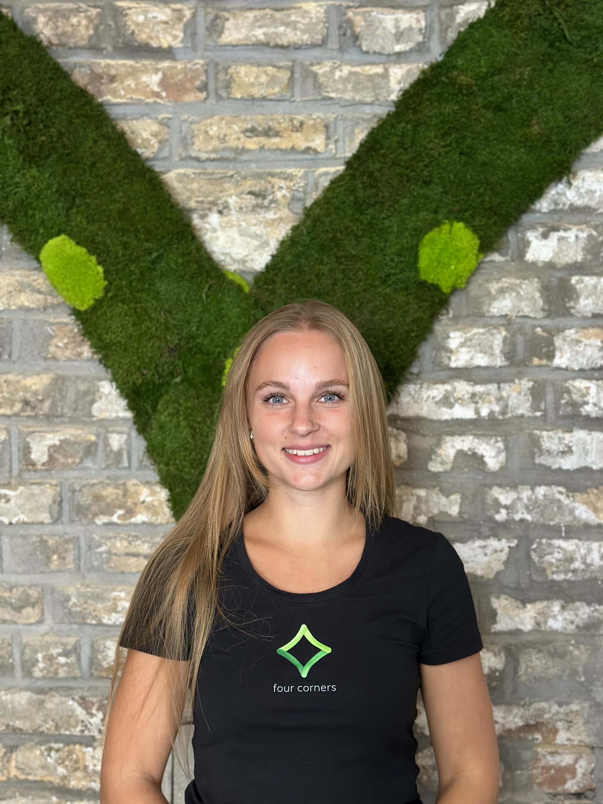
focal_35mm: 48
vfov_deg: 39.7
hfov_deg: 30.3
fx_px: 1115
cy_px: 402
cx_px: 302
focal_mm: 6.86
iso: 200
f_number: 1.78
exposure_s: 1/60
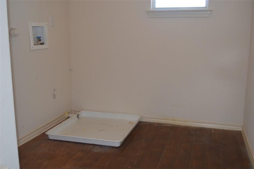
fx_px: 254
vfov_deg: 36.8
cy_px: 84
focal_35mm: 36
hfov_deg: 53.2
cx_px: 127
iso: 400
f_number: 3.8
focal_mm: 24
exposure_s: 1/60
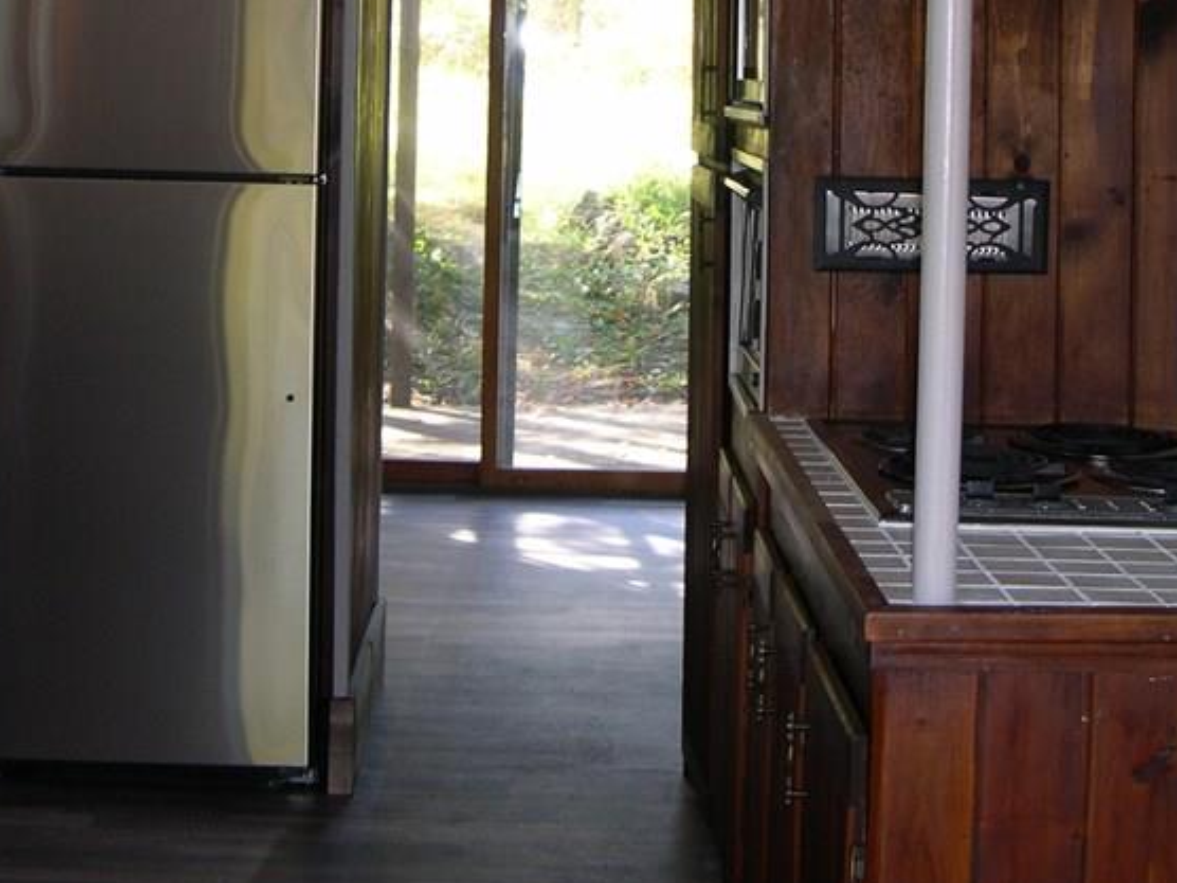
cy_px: 133
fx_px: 2380
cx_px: 658
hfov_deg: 27.8
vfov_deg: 20.7
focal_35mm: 70
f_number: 2.8
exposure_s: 1/30
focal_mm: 8
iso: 100
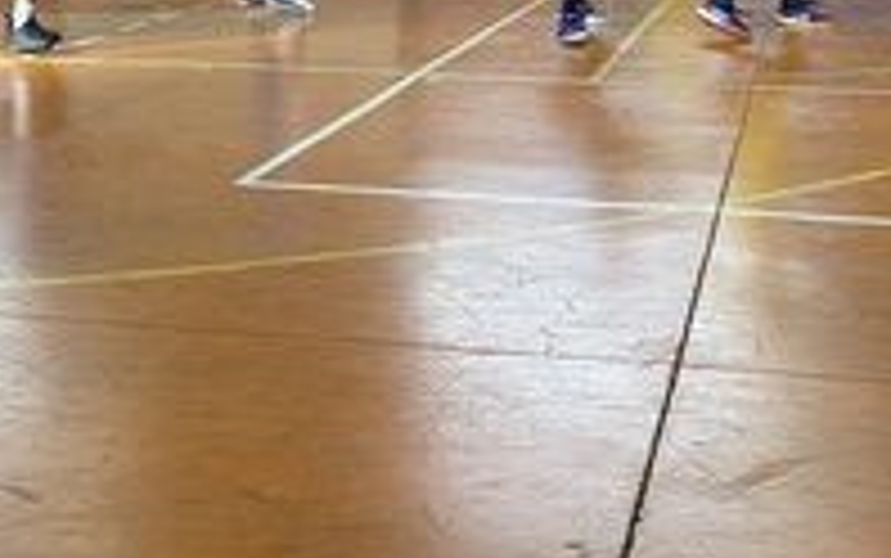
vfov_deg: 17.4
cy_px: -146
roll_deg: -0.1
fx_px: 1725
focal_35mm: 71
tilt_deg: +0.2
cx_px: 351
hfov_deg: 28.9
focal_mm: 4.25
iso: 64
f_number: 1.8
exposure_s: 1/50
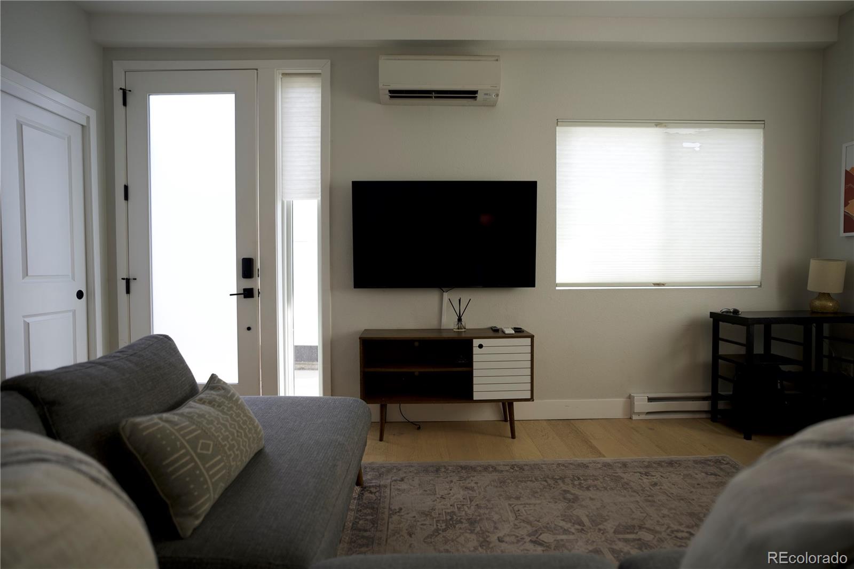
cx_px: 427
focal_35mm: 20
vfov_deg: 61.9
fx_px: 474
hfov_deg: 84.0
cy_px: 284
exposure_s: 1/250
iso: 160
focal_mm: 20
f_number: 1.8
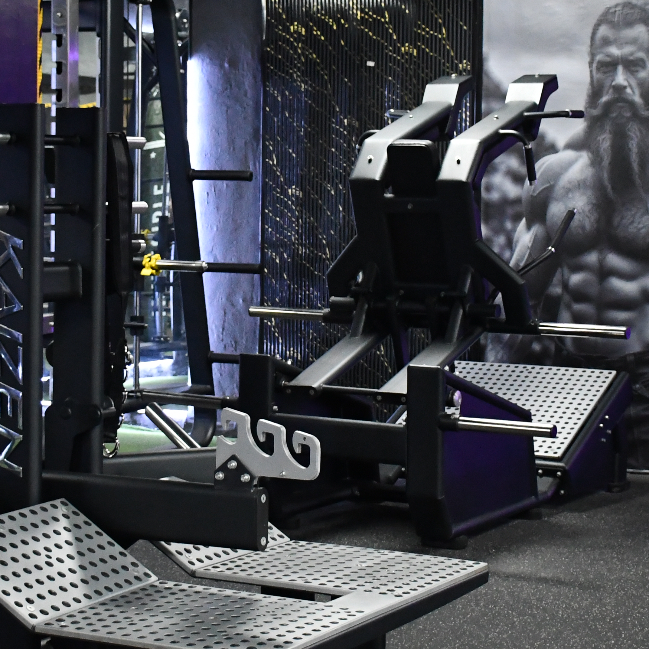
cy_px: 276
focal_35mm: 86
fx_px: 1824
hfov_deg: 20.2
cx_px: 357
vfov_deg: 20.2
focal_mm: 26
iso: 3200
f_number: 3.8
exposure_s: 1/100
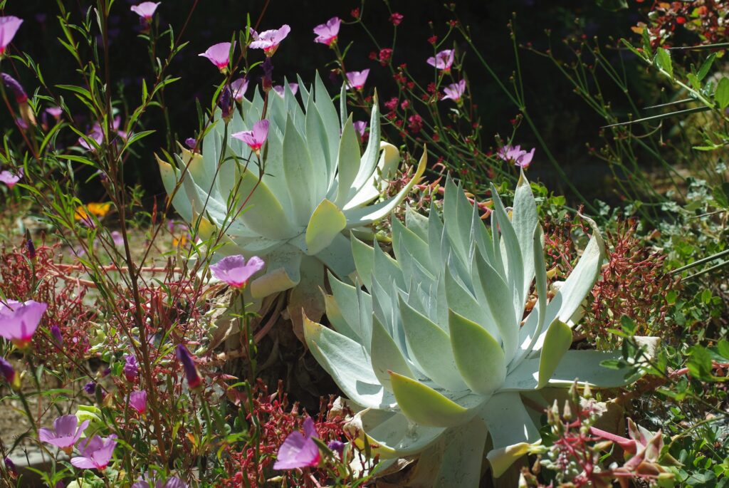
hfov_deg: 27.0
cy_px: 244
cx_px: 364
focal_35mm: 75
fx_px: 1520
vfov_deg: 18.2
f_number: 9.5
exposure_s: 1/180
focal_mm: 50
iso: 100
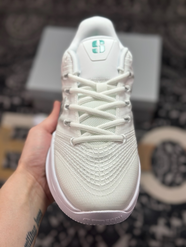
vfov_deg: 39.7
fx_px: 344
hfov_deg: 30.3
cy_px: 124
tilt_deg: -57.3
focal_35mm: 48
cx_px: 93
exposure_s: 1/2252
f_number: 1.78
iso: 80
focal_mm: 6.86
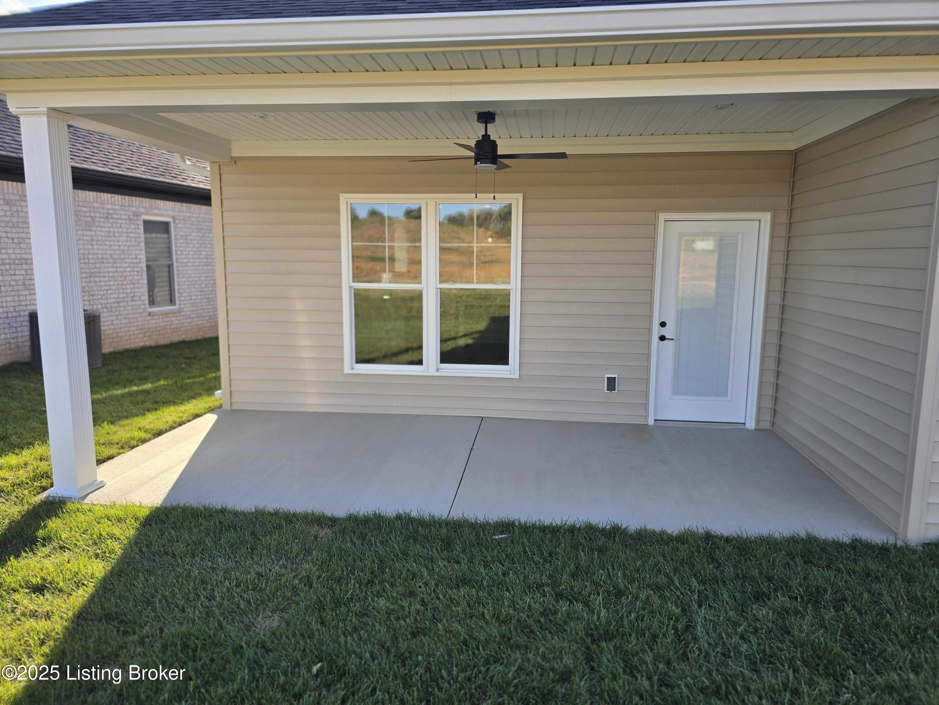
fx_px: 624
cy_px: 352
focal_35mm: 23
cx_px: 470
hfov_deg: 73.9
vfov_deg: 58.9
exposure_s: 1/157
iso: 12
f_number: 1.7
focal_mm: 6.3
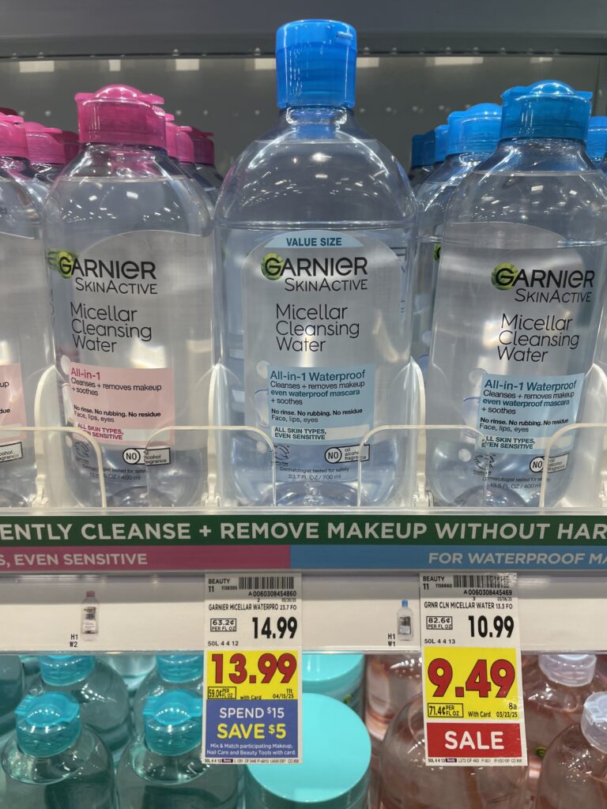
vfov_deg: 67.3
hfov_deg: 53.1
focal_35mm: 26
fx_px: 608
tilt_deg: -19.6
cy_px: 404
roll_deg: +1.3
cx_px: 304
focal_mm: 4.2
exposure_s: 1/120
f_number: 1.6
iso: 40
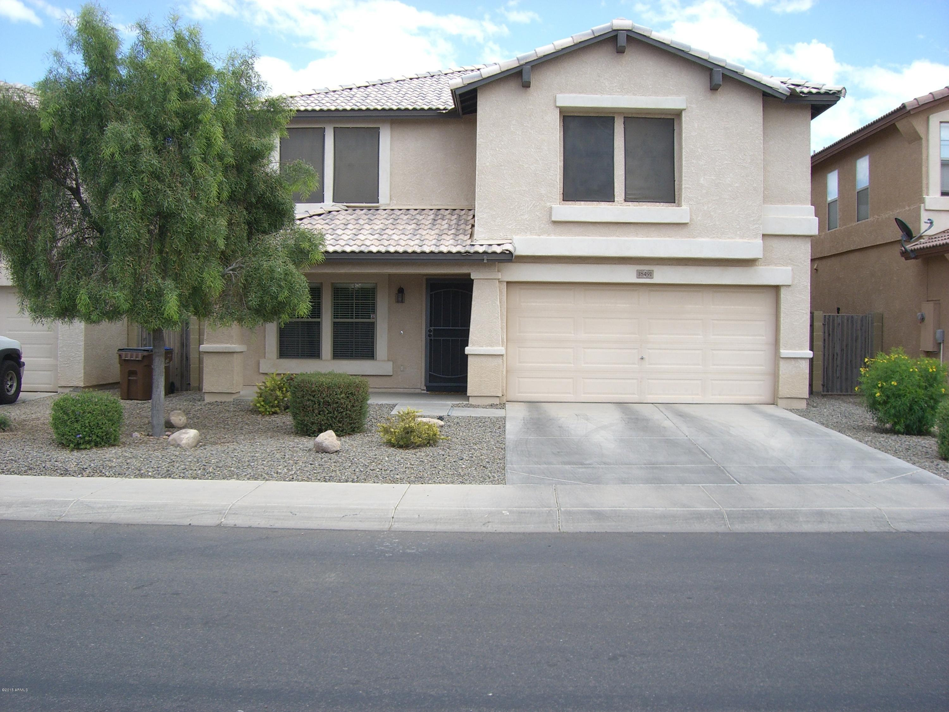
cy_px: 356
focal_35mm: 38
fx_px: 1042
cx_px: 474
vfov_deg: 37.7
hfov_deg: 49.0
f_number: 4.3
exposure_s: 1/320
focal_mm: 6.2
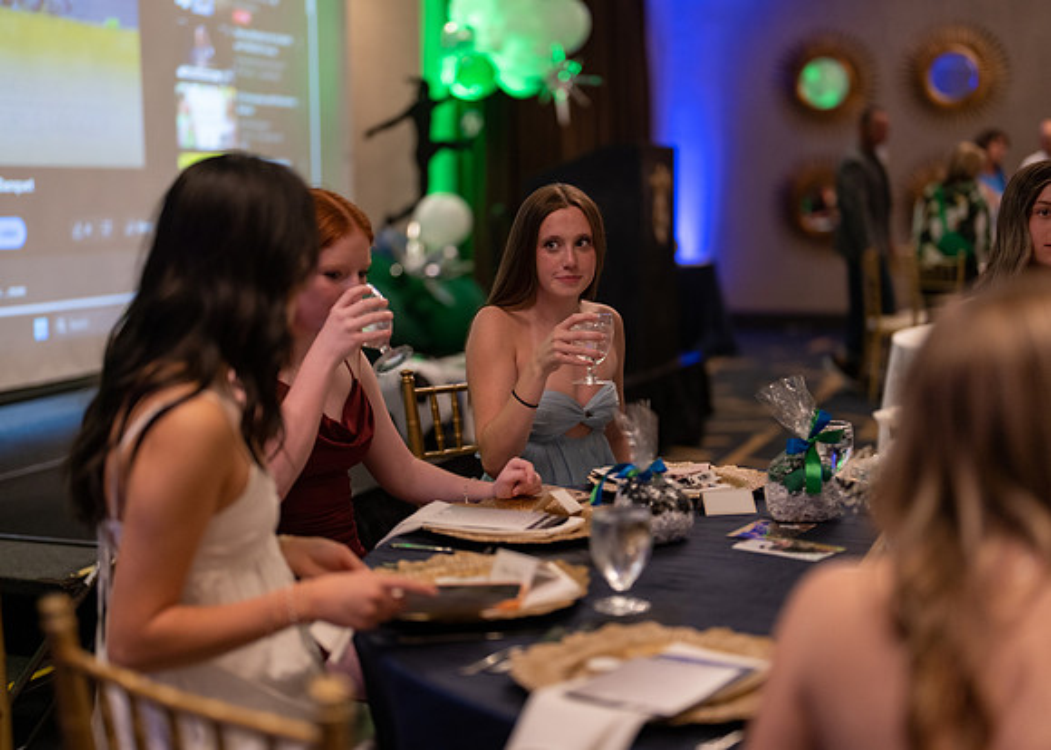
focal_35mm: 54
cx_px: 523
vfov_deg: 26.4
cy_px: 375
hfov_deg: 36.4
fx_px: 1598
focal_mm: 50
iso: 1000
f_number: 1.2
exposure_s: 1/400
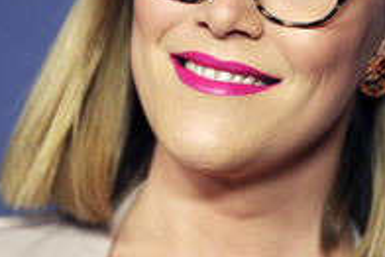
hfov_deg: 5.8
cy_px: 18
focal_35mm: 355
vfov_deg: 3.9
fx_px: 3799
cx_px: 200
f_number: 2.8
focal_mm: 155
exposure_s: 1/125
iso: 1600
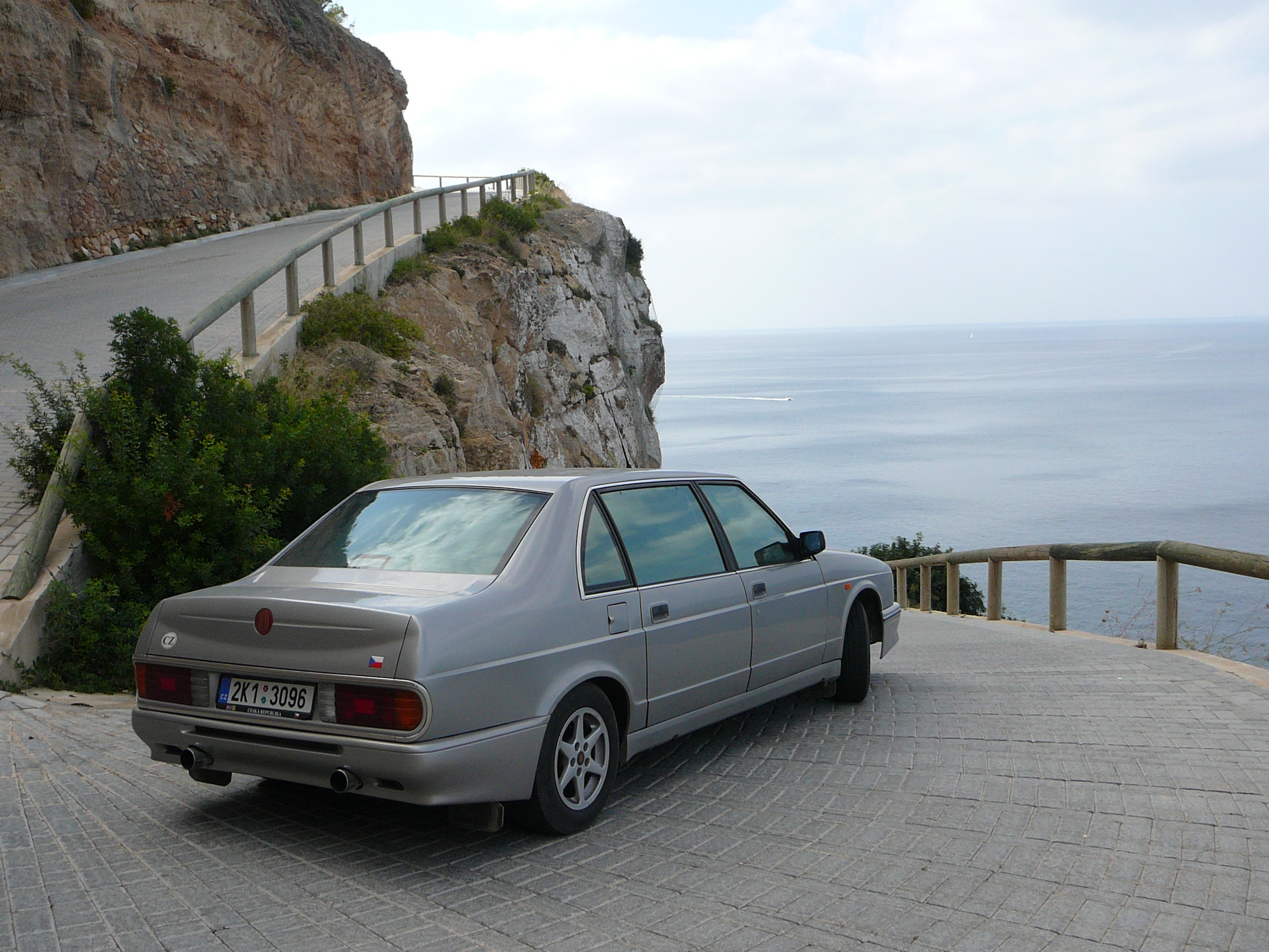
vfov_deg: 40.7
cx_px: 634
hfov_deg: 52.6
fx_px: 1283
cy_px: 476
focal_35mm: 35
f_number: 5
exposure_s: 1/400
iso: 80
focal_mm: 5.2
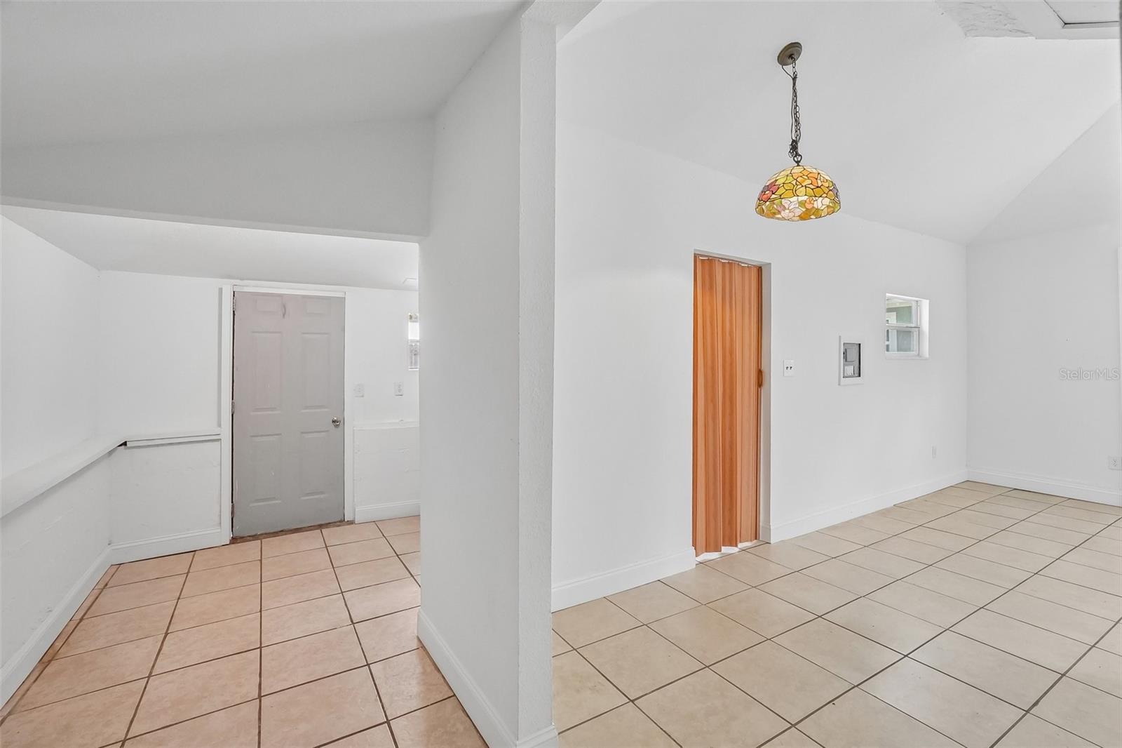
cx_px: 561
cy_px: 374
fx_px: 467
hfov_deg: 100.4
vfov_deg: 77.3
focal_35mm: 15
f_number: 8
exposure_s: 1/30
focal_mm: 10
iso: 640
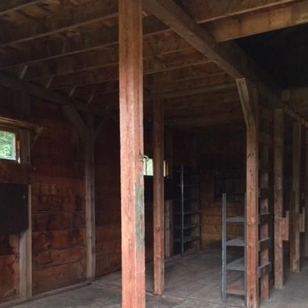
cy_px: 204
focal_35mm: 37
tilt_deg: +0.8
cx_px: 143
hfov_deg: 44.9
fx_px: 372
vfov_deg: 44.3
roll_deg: +1.5
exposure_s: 1/15
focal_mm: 4.15
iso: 40
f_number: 2.2
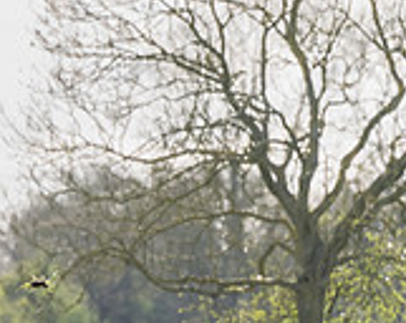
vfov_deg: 1.4
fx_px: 13509
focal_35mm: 1127
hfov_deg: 1.7
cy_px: 423
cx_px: -143
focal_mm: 200
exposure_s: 1/2000
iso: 400
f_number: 4
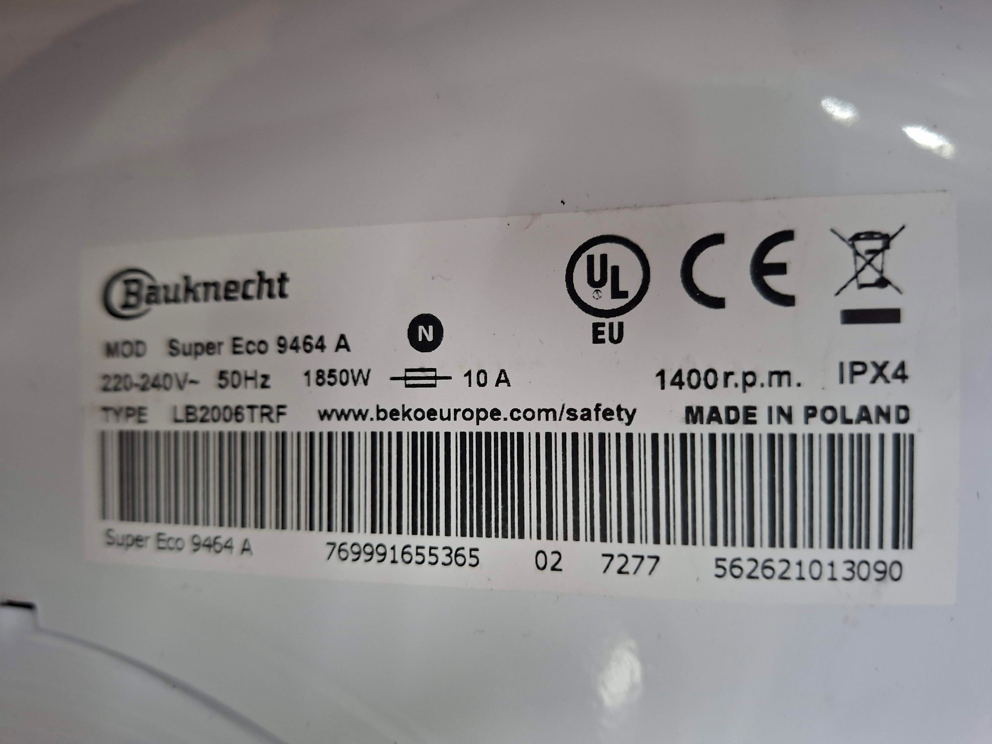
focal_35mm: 23
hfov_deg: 73.9
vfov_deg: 58.9
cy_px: 372
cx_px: 496
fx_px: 659
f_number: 1.8
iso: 400
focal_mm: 5.54
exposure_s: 1/24
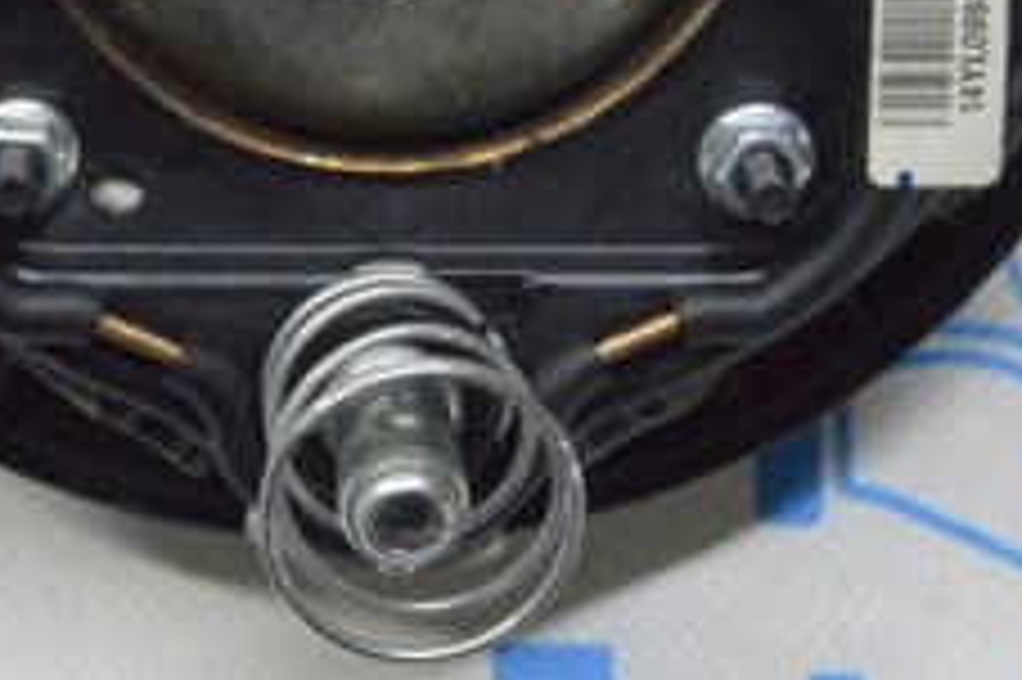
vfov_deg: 10.6
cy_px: -151
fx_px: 3603
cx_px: 342
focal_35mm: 127
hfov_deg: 16.1
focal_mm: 30
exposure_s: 1/20
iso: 6400
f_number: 20
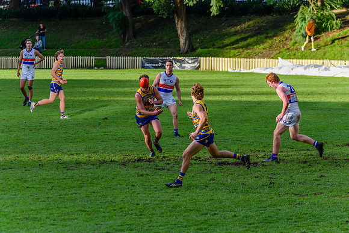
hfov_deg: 9.1
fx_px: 2205
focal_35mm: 227
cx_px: 186
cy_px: 124
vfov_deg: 6.0
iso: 1000
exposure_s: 1/1600
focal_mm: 200
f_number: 5.3
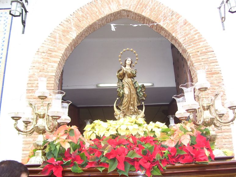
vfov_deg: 38.7
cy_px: 89
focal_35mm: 37
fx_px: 252
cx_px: 117
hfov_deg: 50.1
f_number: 2.7
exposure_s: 1/180
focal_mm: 6
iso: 80
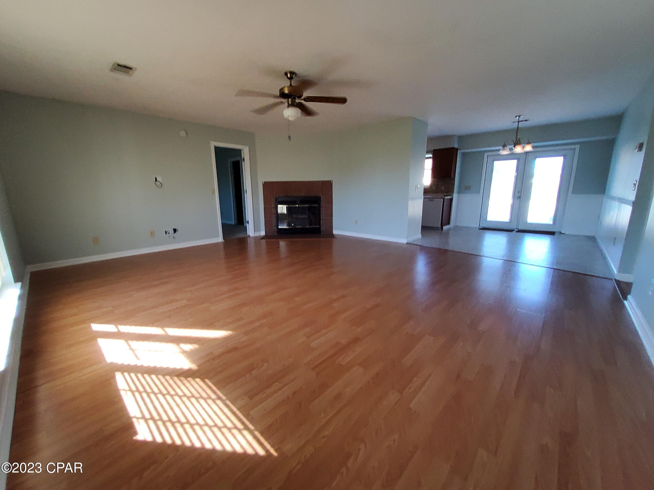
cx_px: 327
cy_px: 245
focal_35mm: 13
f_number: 2.2
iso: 100
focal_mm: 1.13
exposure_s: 1/60
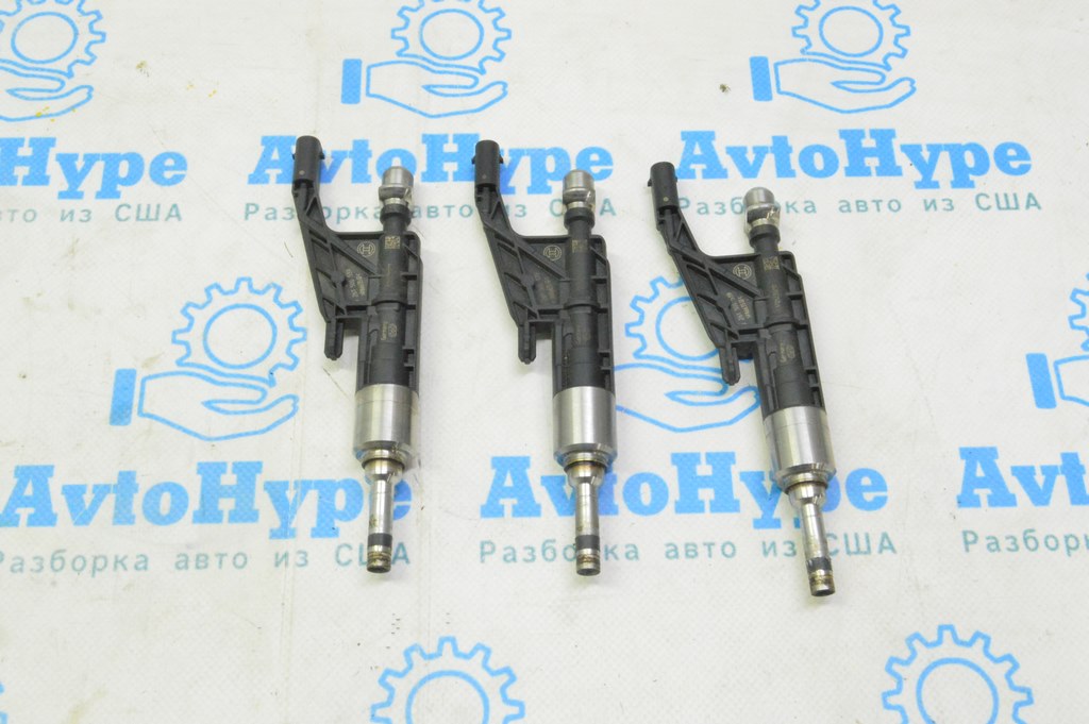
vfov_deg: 29.8
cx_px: 544
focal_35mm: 45
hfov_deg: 43.6
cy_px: 362
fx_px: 1360
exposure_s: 1/20
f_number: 20
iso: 6400
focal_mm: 30
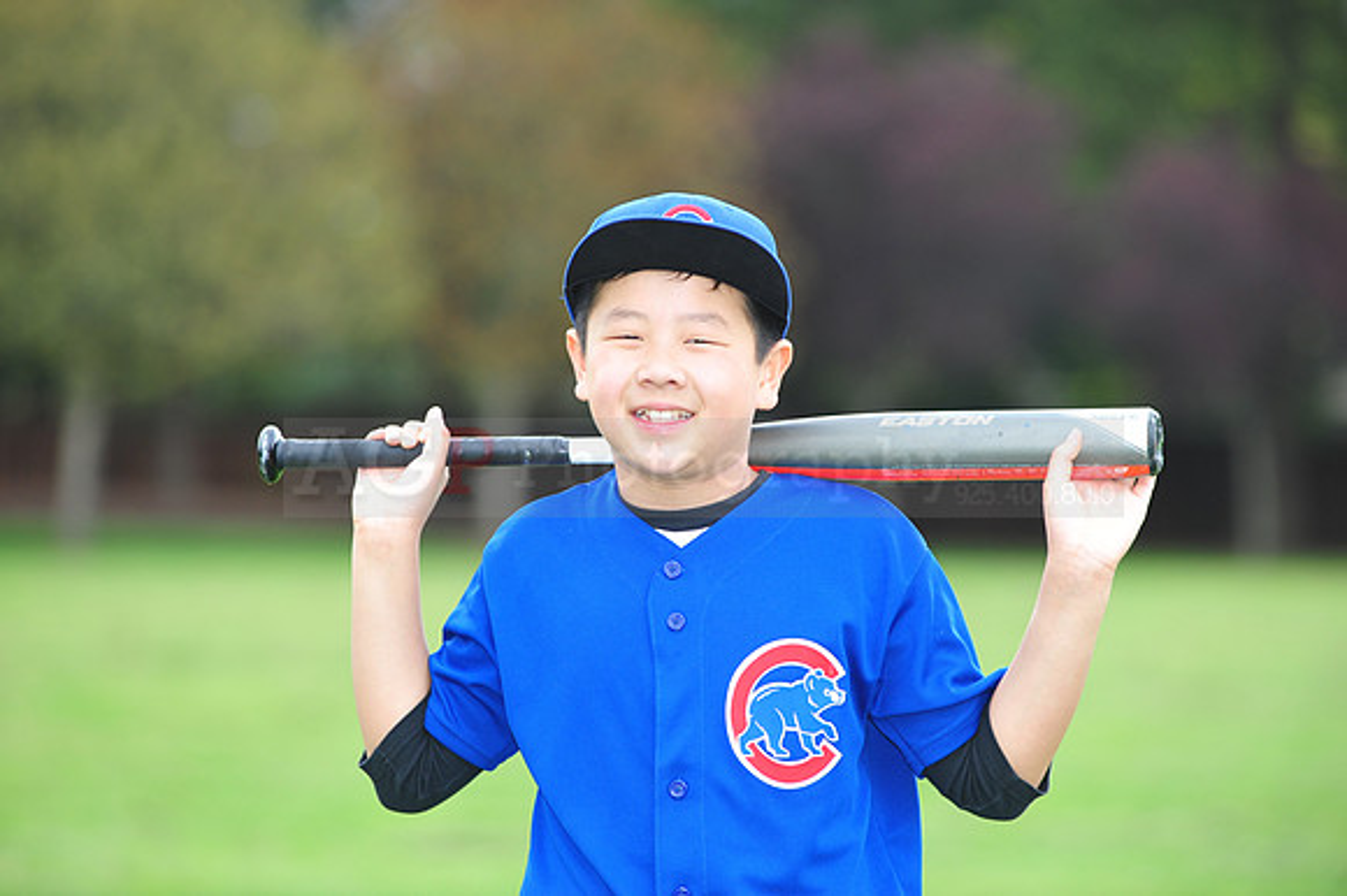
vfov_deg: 6.9
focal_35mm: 200
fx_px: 7479
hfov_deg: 10.3
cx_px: 674
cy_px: 448
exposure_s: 1/320
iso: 400
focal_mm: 200
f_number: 5
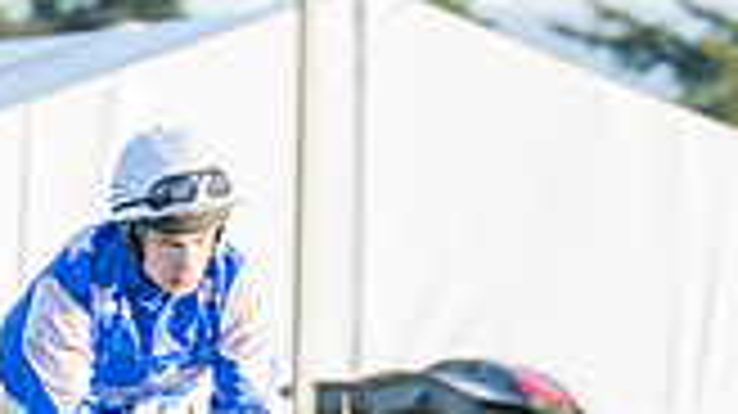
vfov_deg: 1.7
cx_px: 415
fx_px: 14061
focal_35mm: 719
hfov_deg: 3.0
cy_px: 674
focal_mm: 191
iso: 200
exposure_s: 1/125
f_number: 5.6
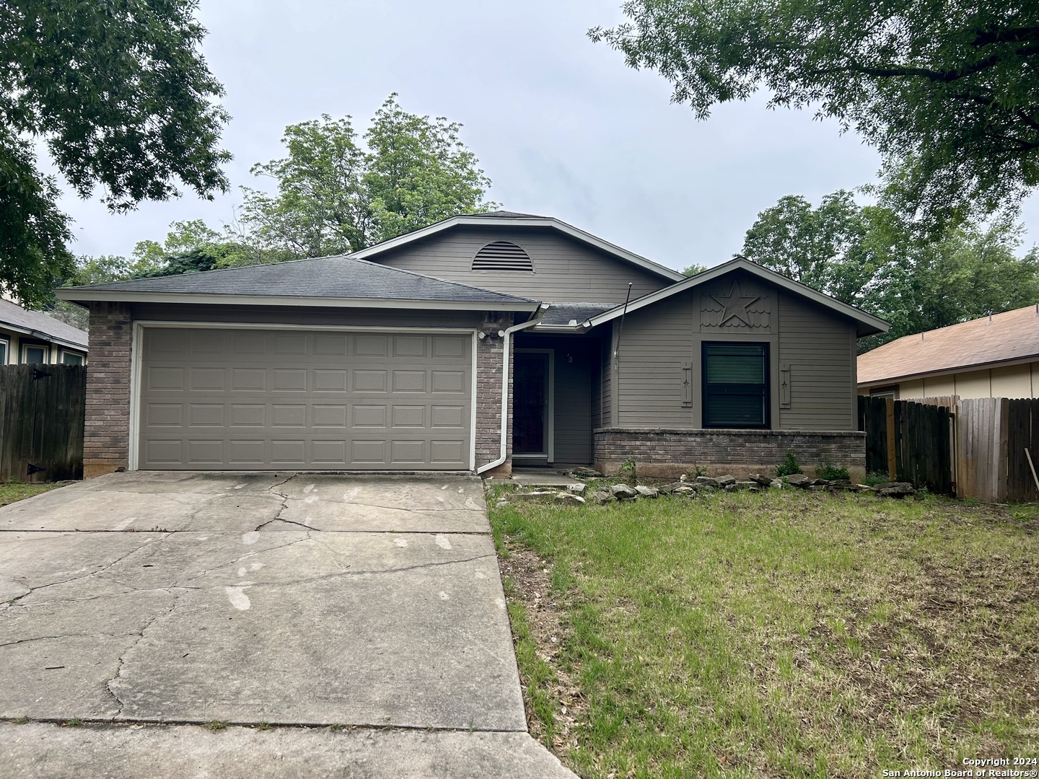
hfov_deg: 67.3
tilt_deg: +3.5
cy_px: 390
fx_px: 780
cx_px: 520
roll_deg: +0.5
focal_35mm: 26
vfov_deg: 53.1
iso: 50
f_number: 1.5
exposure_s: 1/471
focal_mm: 5.7
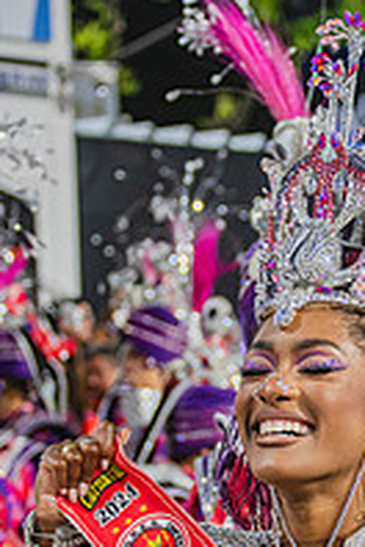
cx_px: 391
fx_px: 2418
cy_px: 406
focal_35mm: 159
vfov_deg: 12.9
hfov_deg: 8.6
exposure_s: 1/160
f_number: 4.5
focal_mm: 70
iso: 2500
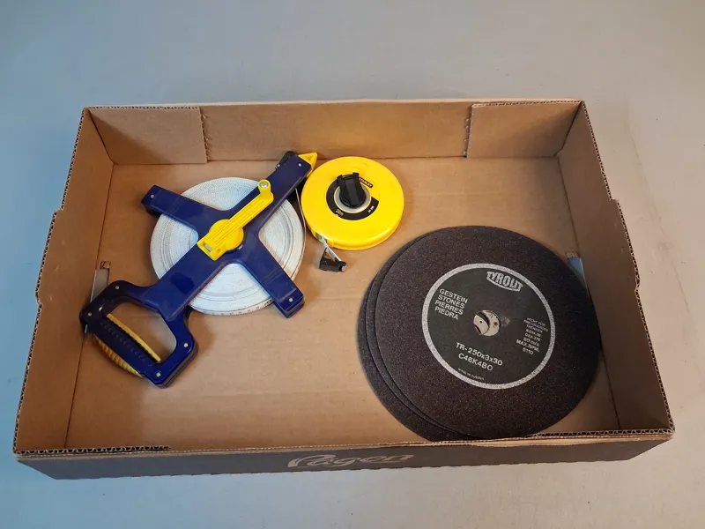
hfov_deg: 65.3
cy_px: 264
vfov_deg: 51.4
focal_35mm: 27
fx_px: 550
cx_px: 352
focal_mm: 4
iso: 320
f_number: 1.8
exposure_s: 1/50
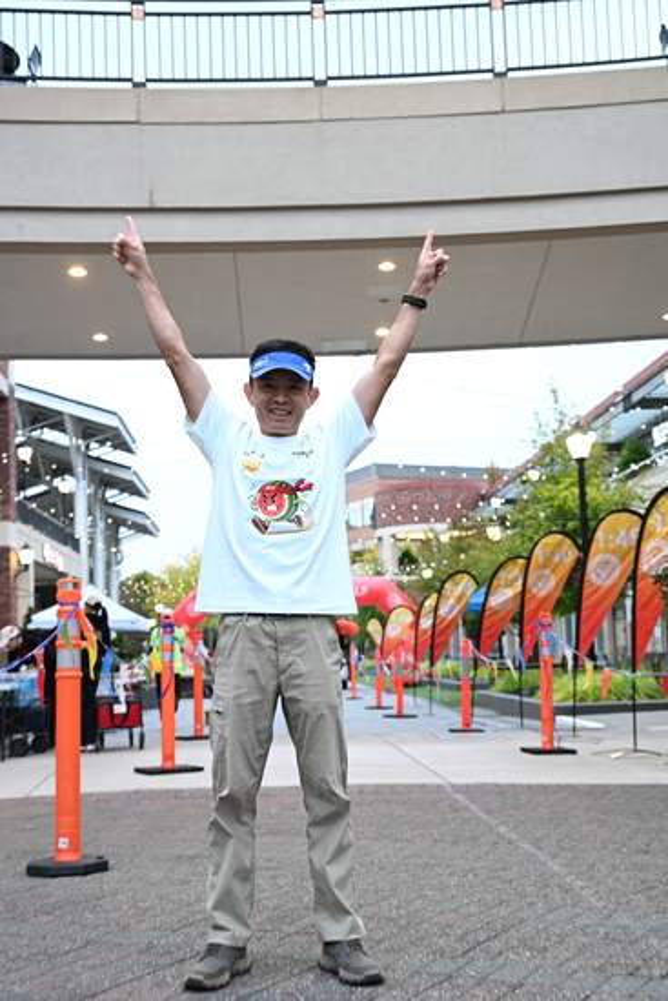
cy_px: 500
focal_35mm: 45
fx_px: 1252
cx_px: 334
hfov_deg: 29.9
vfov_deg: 43.6
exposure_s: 1/250
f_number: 4
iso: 3200
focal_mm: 45
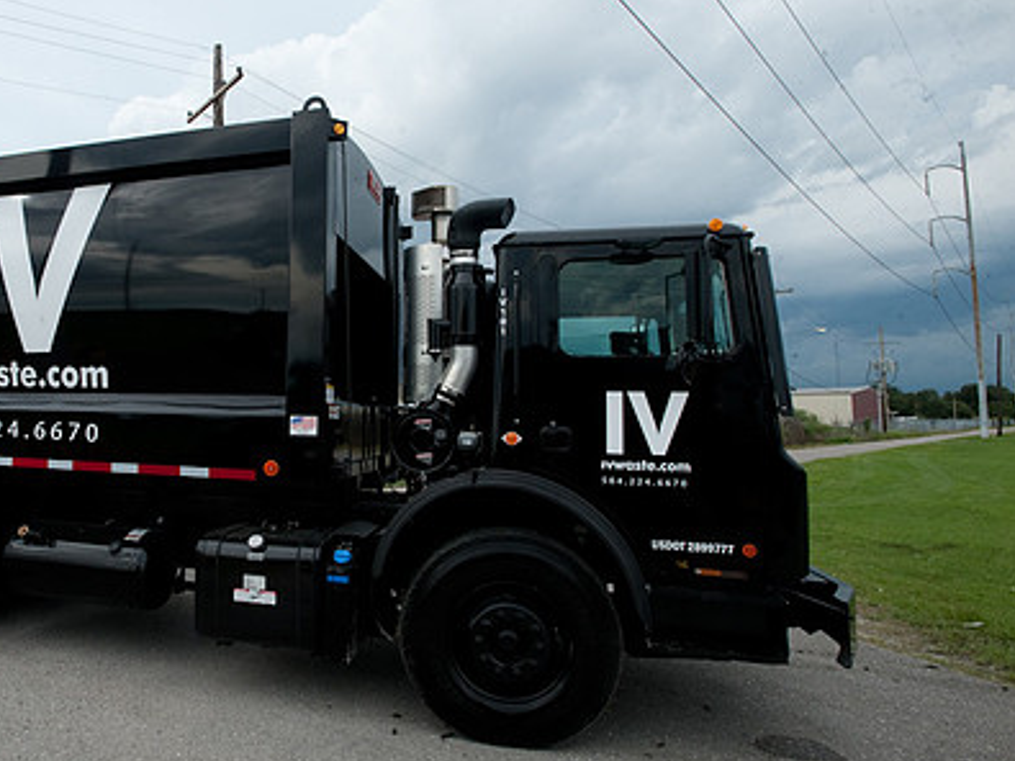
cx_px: 275
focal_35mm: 24
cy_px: 365
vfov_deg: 56.8
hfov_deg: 67.8
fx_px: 704
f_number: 14
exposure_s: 1/160
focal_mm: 17
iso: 320
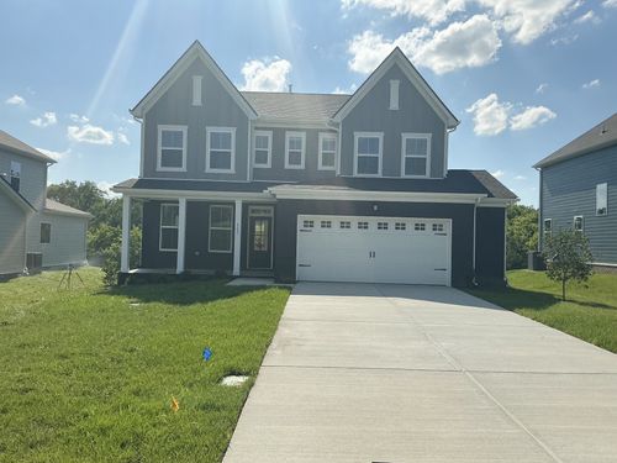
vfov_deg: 48.2
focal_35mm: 29
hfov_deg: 61.7
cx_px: 308
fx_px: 517
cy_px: 232
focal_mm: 3
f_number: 1.8
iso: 25
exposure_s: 1/3788
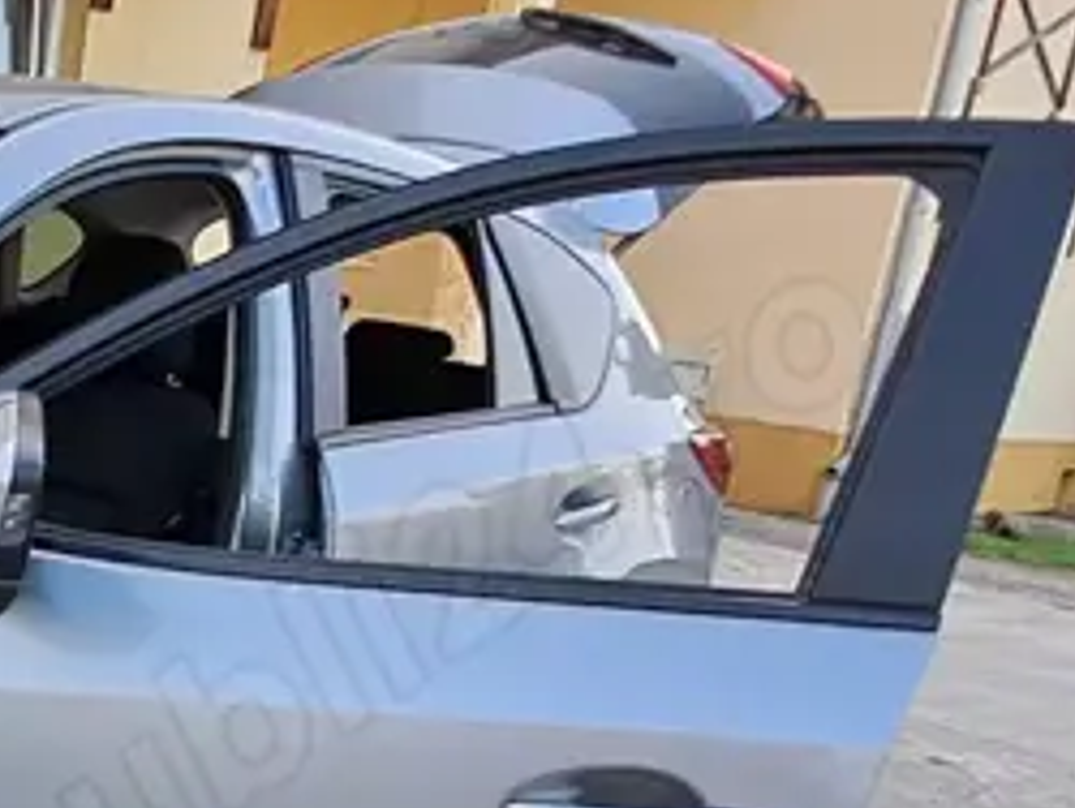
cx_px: -103
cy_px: 696
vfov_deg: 27.3
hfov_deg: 32.4
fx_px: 1616
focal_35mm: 52
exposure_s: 1/180
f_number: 2.2
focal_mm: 1.42
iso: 40
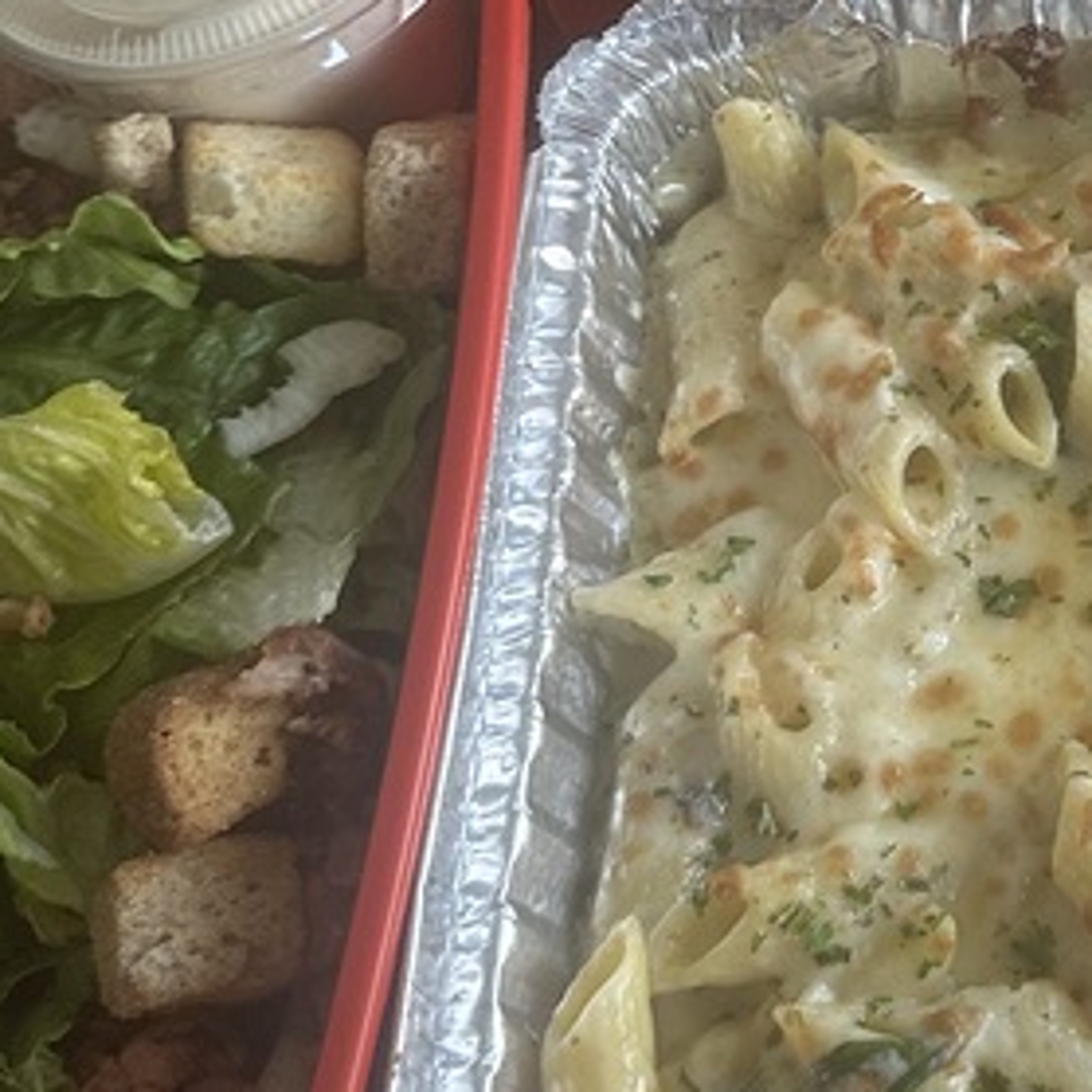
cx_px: 1209
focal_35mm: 70
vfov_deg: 24.0
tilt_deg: -55.3
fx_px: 2498
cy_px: 106
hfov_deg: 23.1
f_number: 1.78
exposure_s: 1/120
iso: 250
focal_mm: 6.86
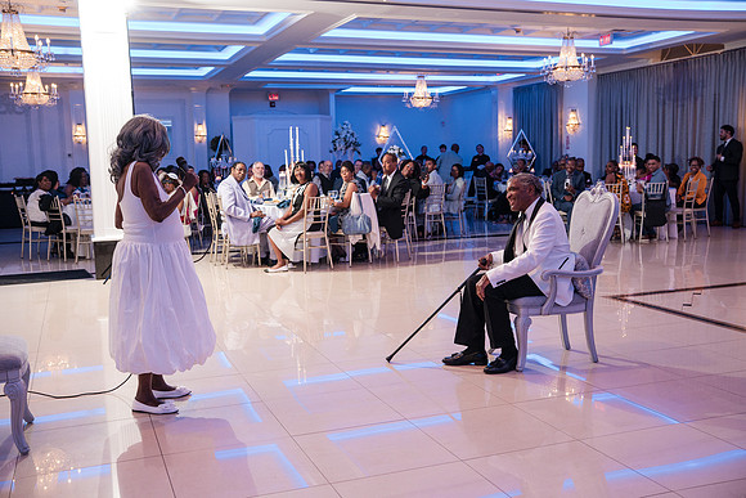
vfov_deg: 36.0
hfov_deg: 51.9
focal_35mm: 37
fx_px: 767
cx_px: 373
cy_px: 249
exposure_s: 1/250
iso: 2500
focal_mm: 37
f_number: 4
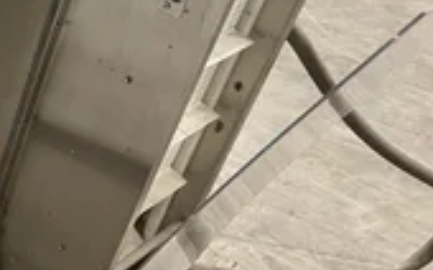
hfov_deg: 28.6
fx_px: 767
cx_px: -43
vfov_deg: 19.2
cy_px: -18
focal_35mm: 65
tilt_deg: -17.6
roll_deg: -2.5
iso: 320
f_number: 1.6
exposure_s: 1/60
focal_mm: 4.2
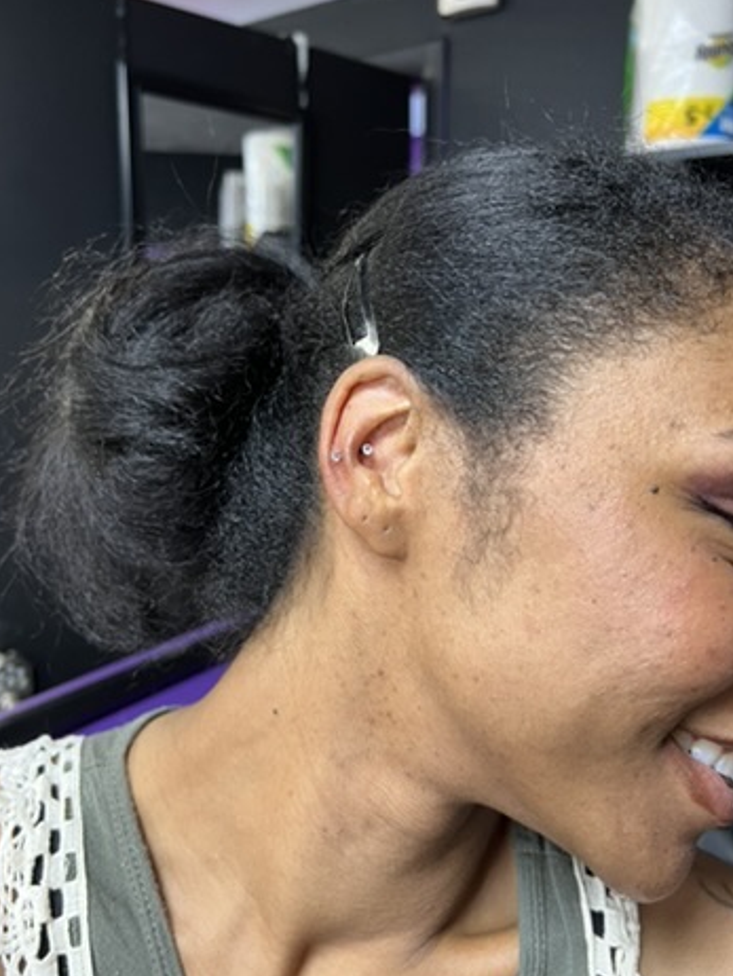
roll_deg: +0.2
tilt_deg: -8.7
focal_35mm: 27
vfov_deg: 65.3
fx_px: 762
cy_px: 494
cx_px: 361
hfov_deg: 51.4
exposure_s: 1/60
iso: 80
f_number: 1.5
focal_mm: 5.7
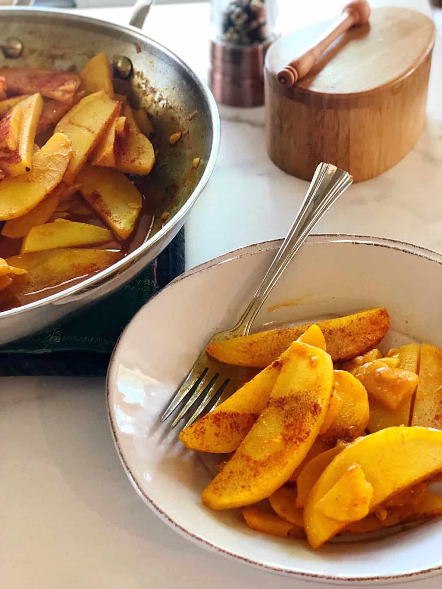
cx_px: 221
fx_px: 970
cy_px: 294
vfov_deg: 33.8
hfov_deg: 25.7
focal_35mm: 57
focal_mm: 6.6
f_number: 2.8
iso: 250
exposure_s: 1/30
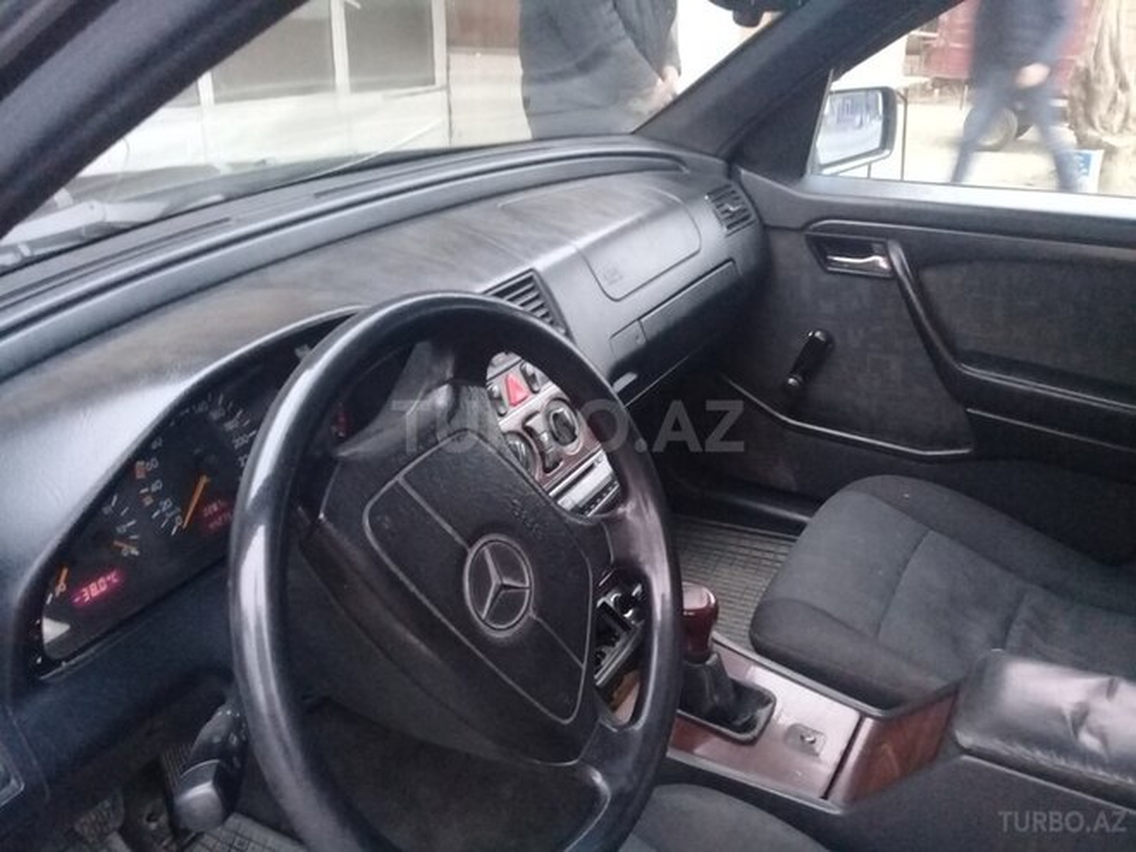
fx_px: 1017
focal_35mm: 31
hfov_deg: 58.4
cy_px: 426
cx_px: 568
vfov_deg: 45.4
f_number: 2.2
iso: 400
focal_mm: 3.3
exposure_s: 1/17
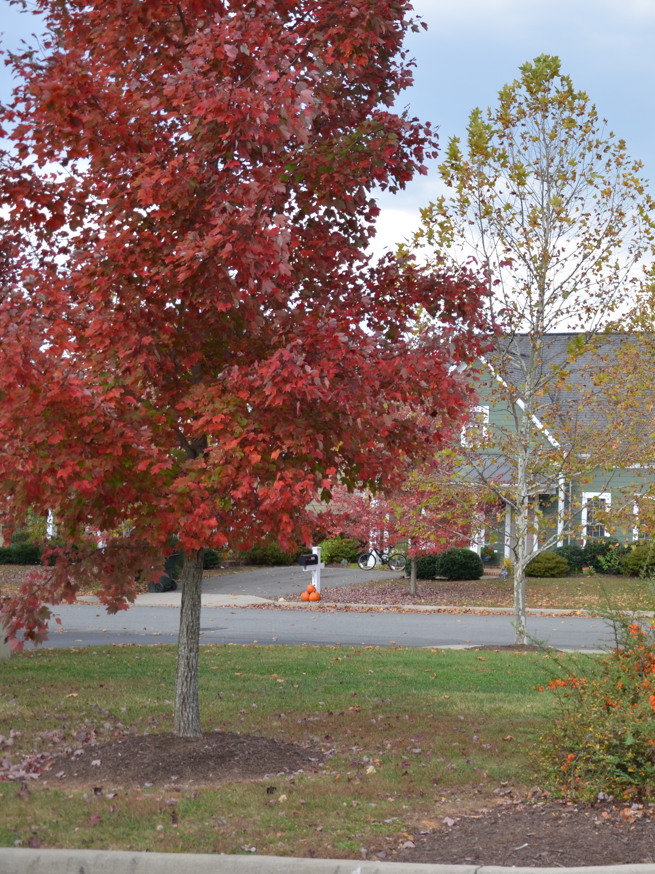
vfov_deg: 31.7
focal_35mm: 61
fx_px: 1539
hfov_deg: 23.2
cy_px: 438
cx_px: 635
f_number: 4
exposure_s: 1/160
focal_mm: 28
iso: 200
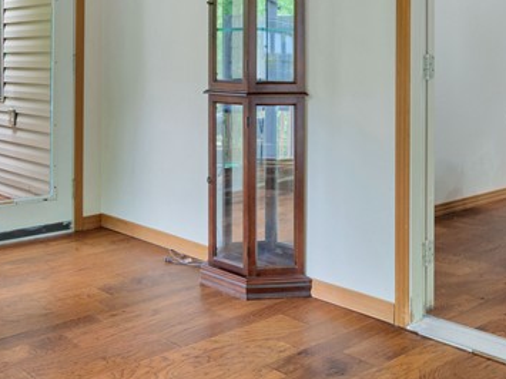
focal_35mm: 47
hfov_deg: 39.7
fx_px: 687
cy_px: 73
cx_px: 148
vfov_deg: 30.1
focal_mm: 16
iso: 80
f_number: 8
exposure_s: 1/3
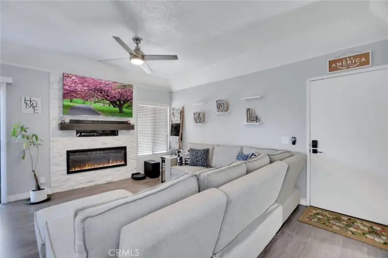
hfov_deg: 100.4
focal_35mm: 15
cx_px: 194
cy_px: 129
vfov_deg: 77.3
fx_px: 162
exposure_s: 1/80
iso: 1250
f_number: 4.5
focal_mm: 10
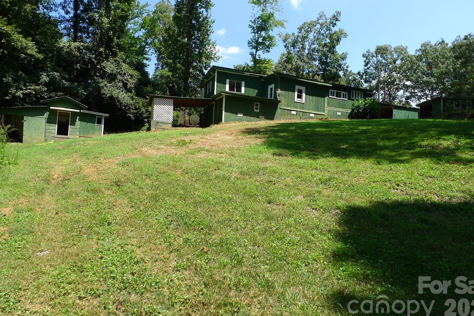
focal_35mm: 26
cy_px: 154
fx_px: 342
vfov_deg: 49.5
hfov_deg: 69.4
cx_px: 242
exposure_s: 1/500
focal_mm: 5.1
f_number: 3.2
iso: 80
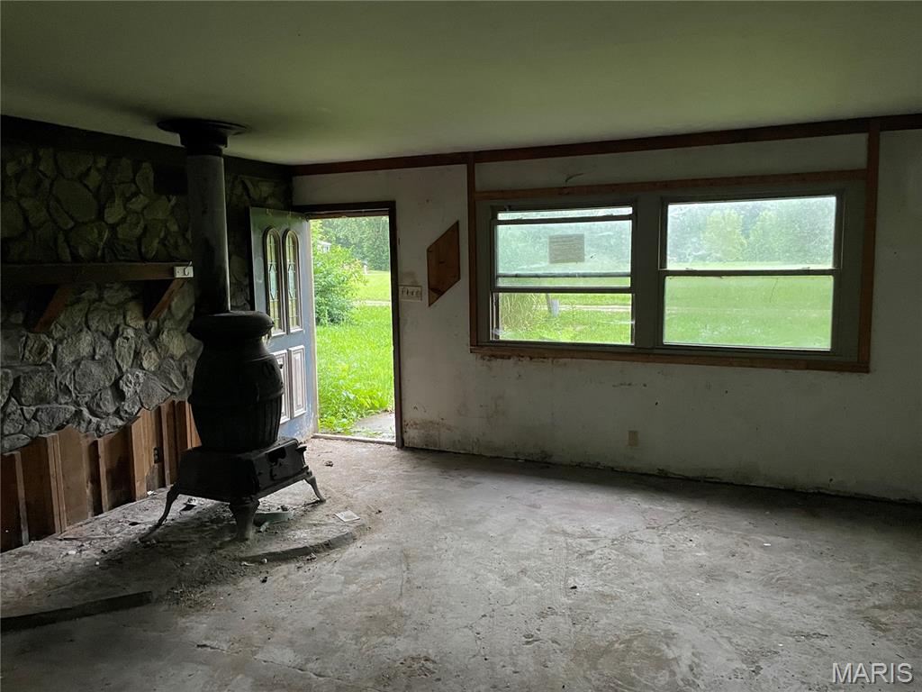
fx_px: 693
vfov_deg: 53.1
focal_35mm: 26
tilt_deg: -5.9
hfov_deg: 67.3
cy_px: 346
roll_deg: +1.0
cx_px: 461
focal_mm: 4.2
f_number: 1.6
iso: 640
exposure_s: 1/40
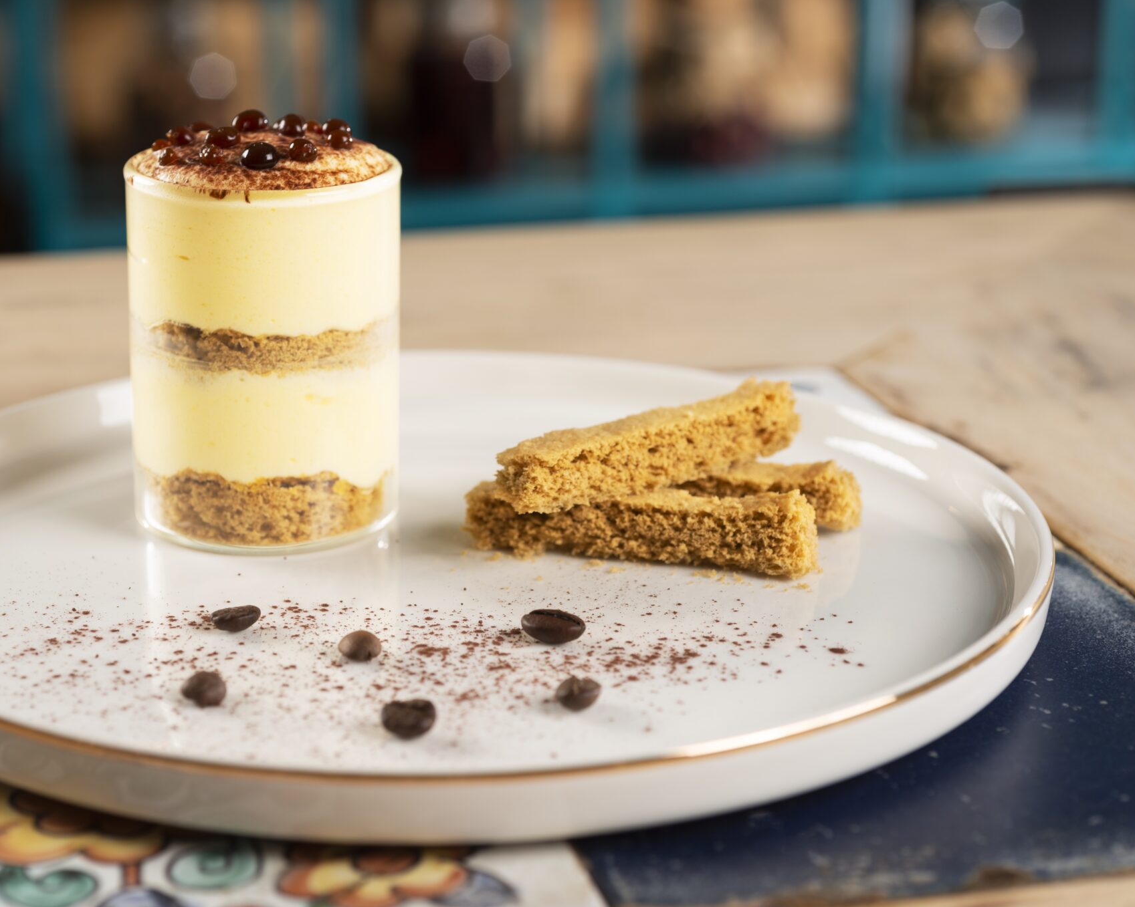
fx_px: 2284
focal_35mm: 68
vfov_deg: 22.5
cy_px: 455
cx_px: 459
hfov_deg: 27.9
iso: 100
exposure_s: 1/50
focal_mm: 60
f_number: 5.6
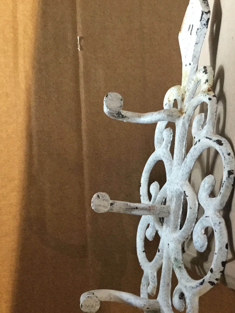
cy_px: 218
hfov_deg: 32.8
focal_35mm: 44
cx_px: 138
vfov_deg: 42.2
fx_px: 398
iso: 200
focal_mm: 3.3
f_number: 2.4
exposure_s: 1/17
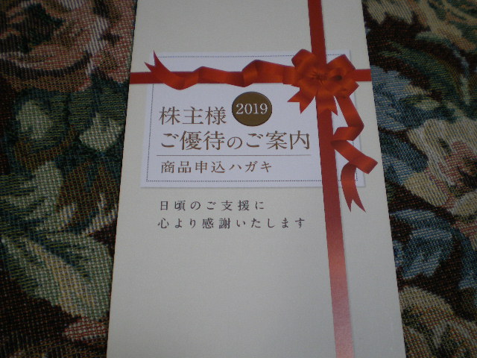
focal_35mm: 38
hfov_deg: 49.0
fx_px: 524
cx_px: 238
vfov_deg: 37.7
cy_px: 179
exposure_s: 1/30
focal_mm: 6.3
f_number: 3.1
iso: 125
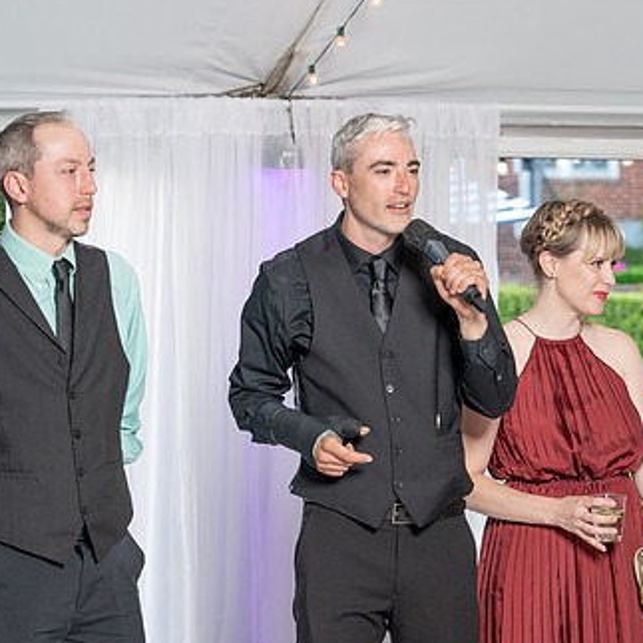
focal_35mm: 114
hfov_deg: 15.3
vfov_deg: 15.3
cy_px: 345
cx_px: 425
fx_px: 2396
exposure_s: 1/200
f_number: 4
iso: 800
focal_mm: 70
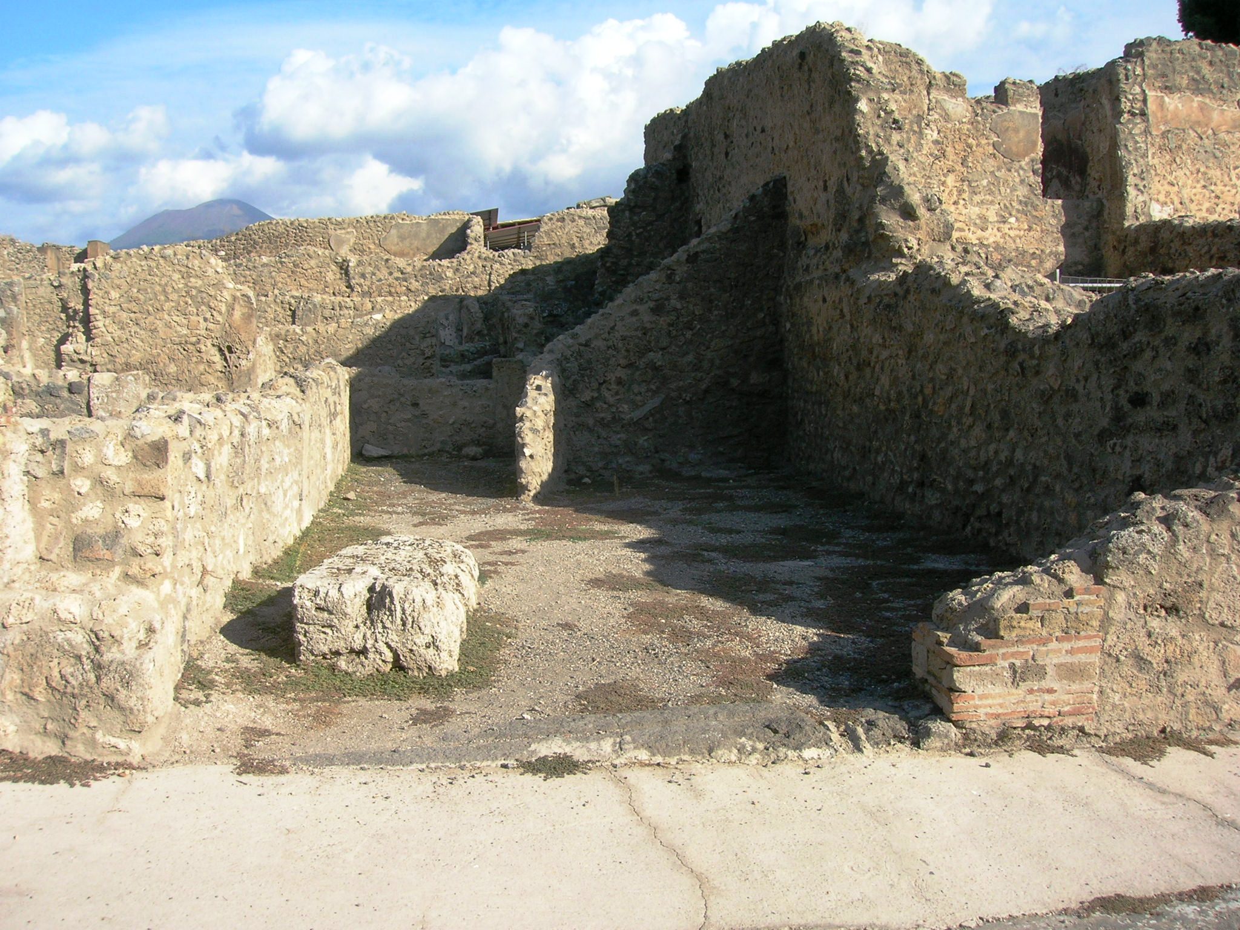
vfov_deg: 41.8
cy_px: 465
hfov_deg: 54.0
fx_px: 1218
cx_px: 620
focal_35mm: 34
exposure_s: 1/234
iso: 50
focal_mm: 5.7
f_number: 4.9
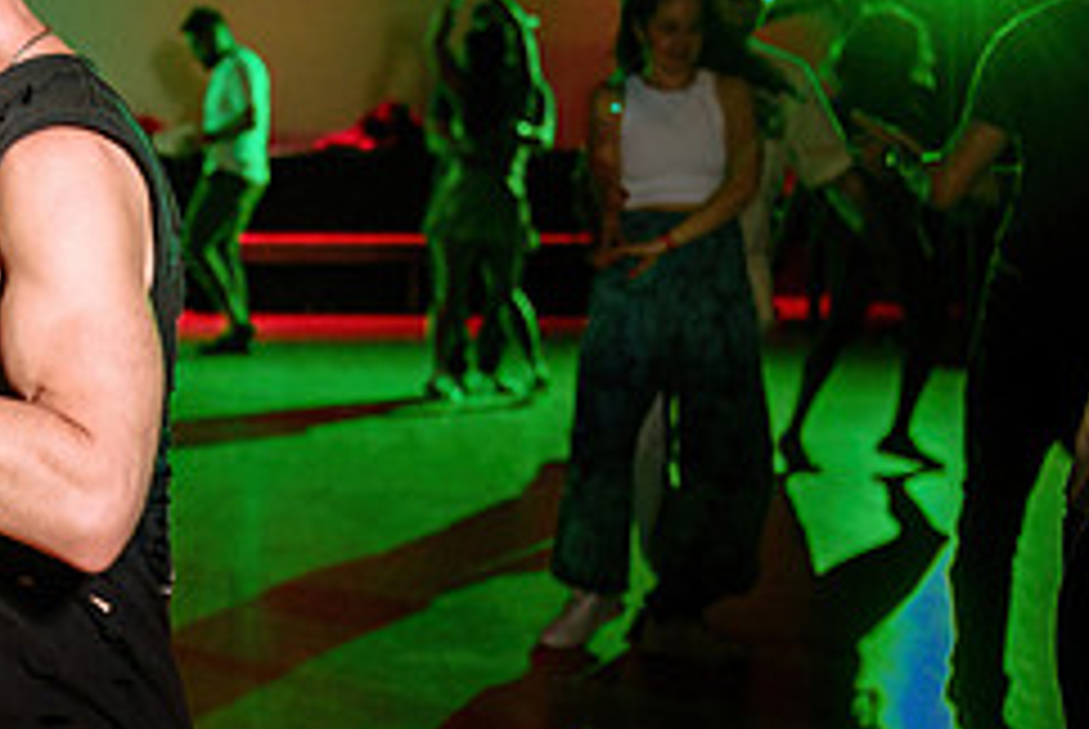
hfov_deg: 17.4
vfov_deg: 12.0
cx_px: -49
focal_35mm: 114
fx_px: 3453
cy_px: 504
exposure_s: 1/60
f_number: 2.8
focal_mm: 45
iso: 1000
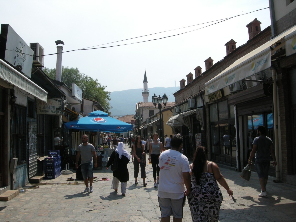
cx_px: 148
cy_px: 111
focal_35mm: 36
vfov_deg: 39.7
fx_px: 308
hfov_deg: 51.4
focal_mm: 7.5
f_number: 6.1
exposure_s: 1/360
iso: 64
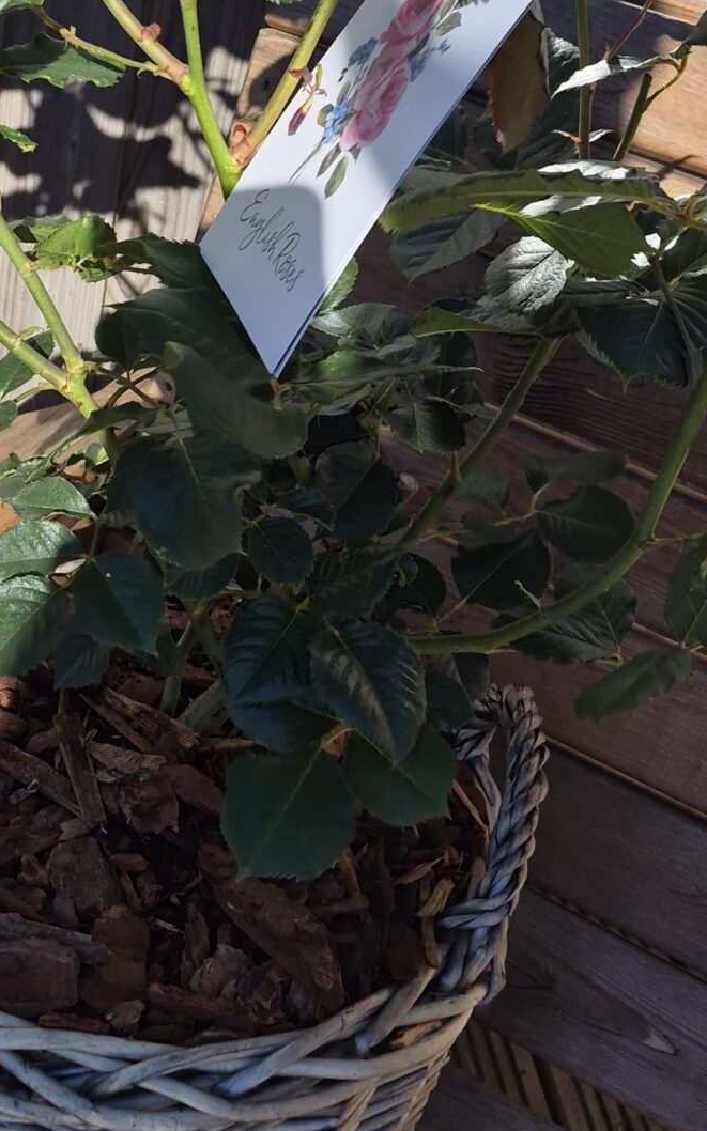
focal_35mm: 59
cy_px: 187
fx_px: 1819
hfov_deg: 21.7
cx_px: 142
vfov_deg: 33.3
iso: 80
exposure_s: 1/6528
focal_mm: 5.4
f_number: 1.8
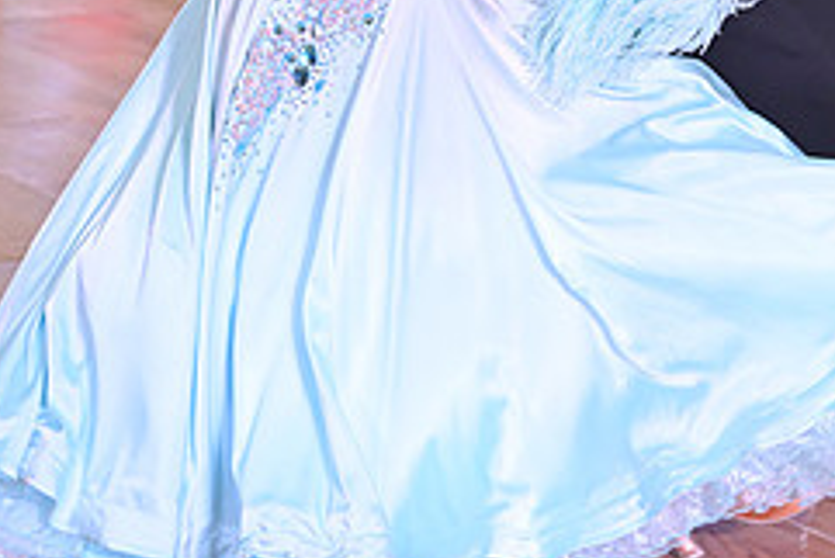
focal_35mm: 253
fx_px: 5871
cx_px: 535
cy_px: -187
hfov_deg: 8.1
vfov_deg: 5.4
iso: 3200
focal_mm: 105
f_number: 5.6
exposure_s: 1/400
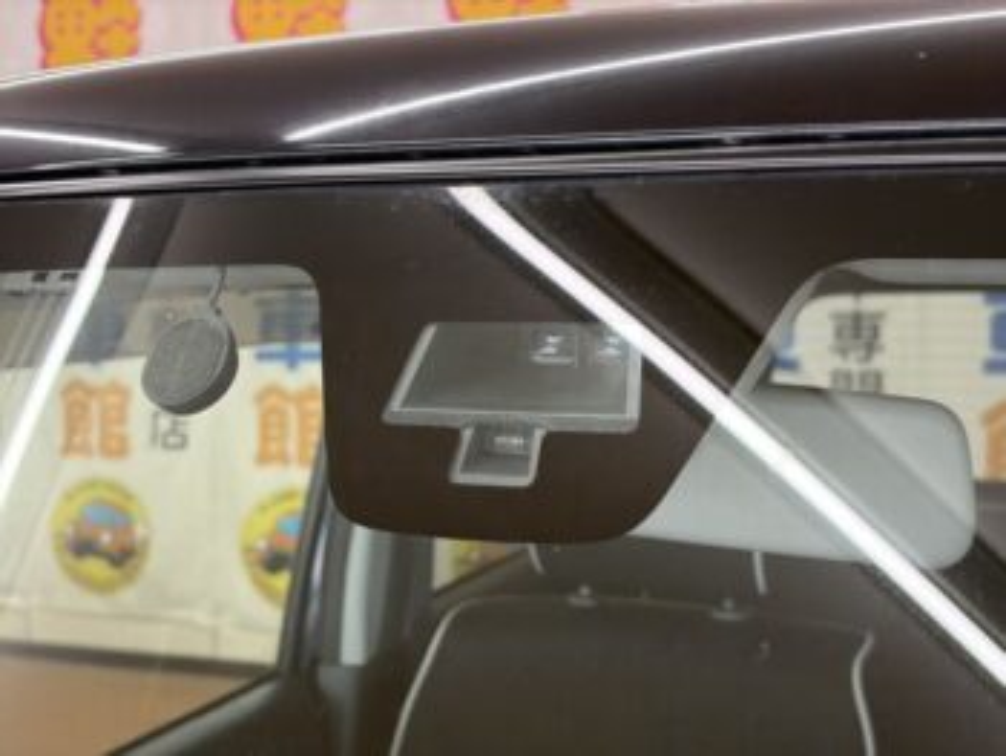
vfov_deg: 28.1
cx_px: 503
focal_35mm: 52
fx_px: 1512
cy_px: 378
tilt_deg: -1.6
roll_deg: +0.5
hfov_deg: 36.8
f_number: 1.6
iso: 100
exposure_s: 1/100
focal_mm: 5.96
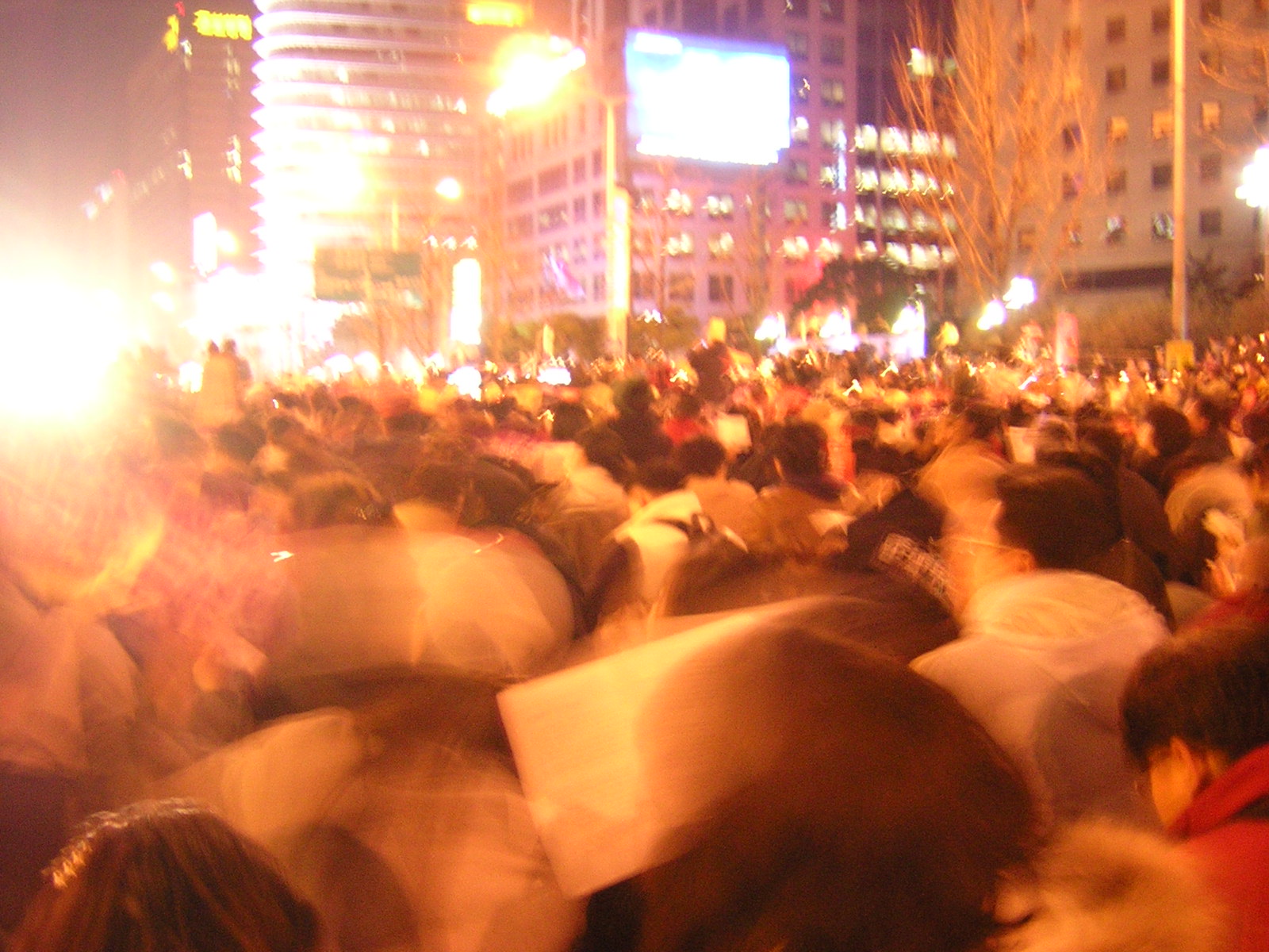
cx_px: 634
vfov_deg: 39.7
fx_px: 1320
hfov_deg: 51.4
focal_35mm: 36
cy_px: 476
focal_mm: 4.7
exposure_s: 1
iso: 400
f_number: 2.6
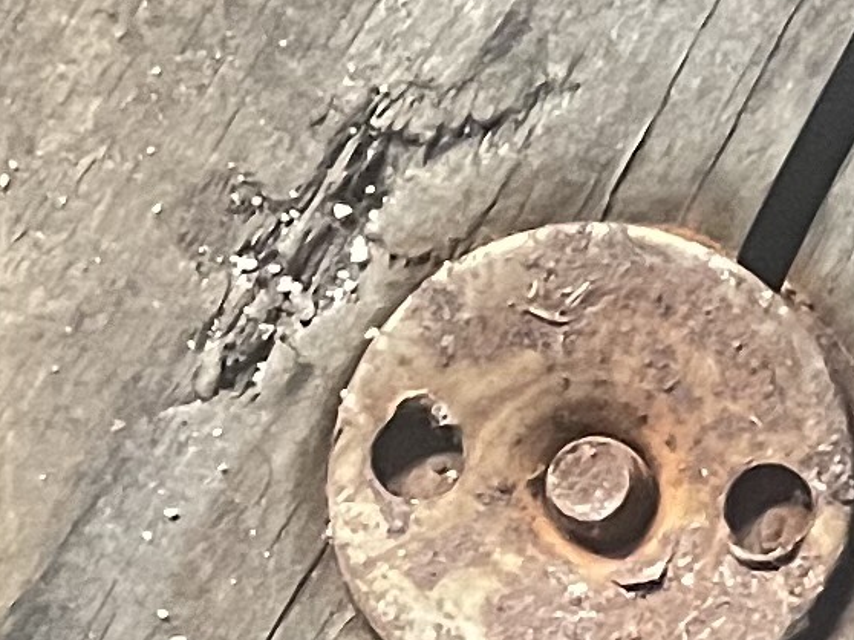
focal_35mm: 188
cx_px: 2147
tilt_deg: -83.5
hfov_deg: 9.3
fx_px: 4636
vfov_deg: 7.3
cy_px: 1618
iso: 500
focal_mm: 4.2
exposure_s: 1/25
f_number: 1.6
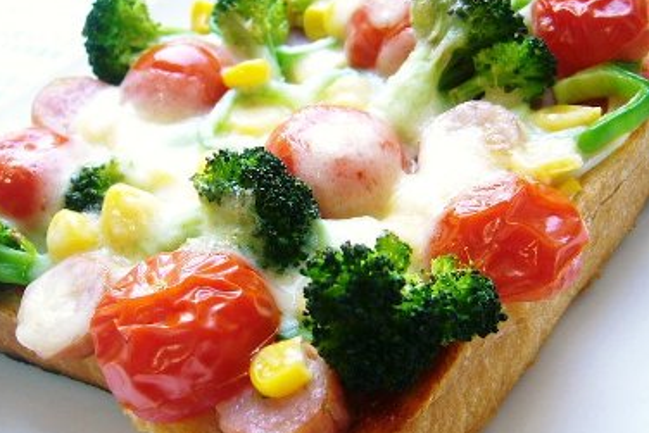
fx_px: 938
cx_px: 319
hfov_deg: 38.2
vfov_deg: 26.0
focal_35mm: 52
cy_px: 197
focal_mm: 6
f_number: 2.9
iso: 80
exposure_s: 1/30
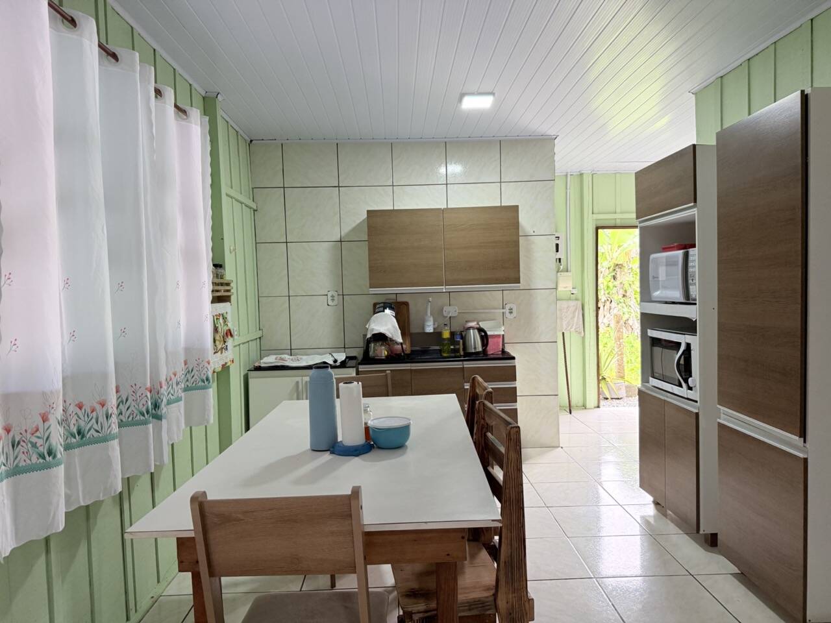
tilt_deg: -1.0
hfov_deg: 71.6
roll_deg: +1.1
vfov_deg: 56.8
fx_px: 576
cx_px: 416
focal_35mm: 24
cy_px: 312
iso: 200
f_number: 1.78
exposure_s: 1/105
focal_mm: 6.76
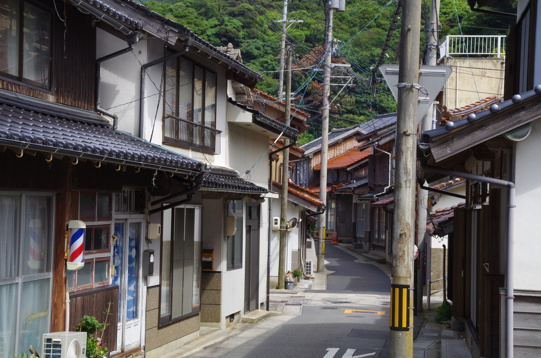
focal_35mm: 82
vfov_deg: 16.6
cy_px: 179
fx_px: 1230
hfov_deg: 24.8
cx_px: 270
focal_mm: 55
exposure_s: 1/200
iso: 400
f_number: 14
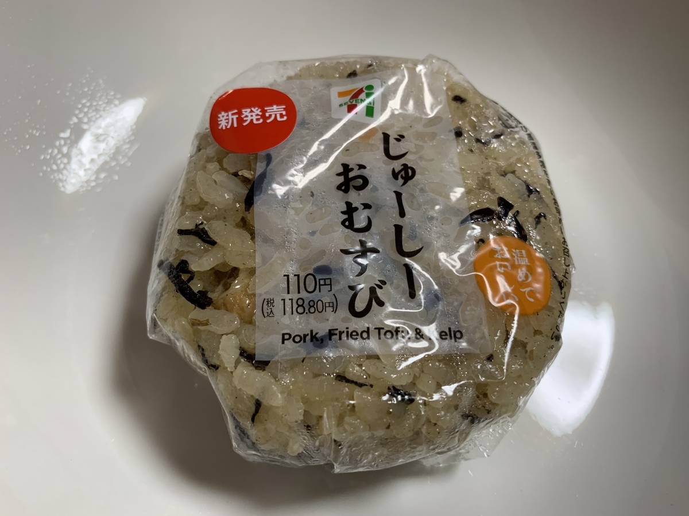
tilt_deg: -62.2
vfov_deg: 53.1
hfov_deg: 67.3
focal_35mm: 26
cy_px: 258
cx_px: 344
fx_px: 518
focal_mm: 4.25
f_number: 1.8
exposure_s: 1/68
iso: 100
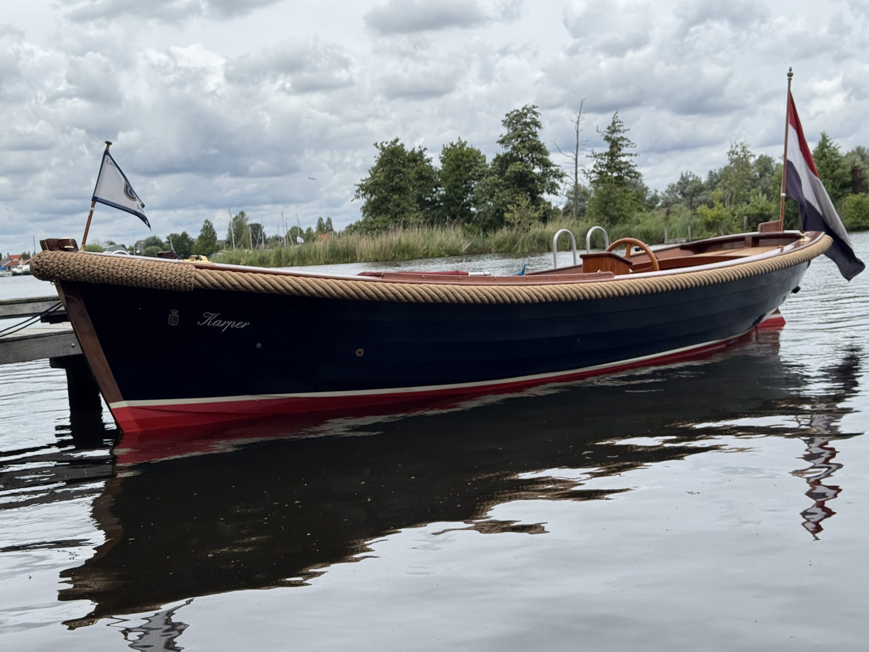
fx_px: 1205
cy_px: 326
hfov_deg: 39.7
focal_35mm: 48
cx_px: 434
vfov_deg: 30.3
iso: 64
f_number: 1.78
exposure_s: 1/3610
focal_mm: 6.76
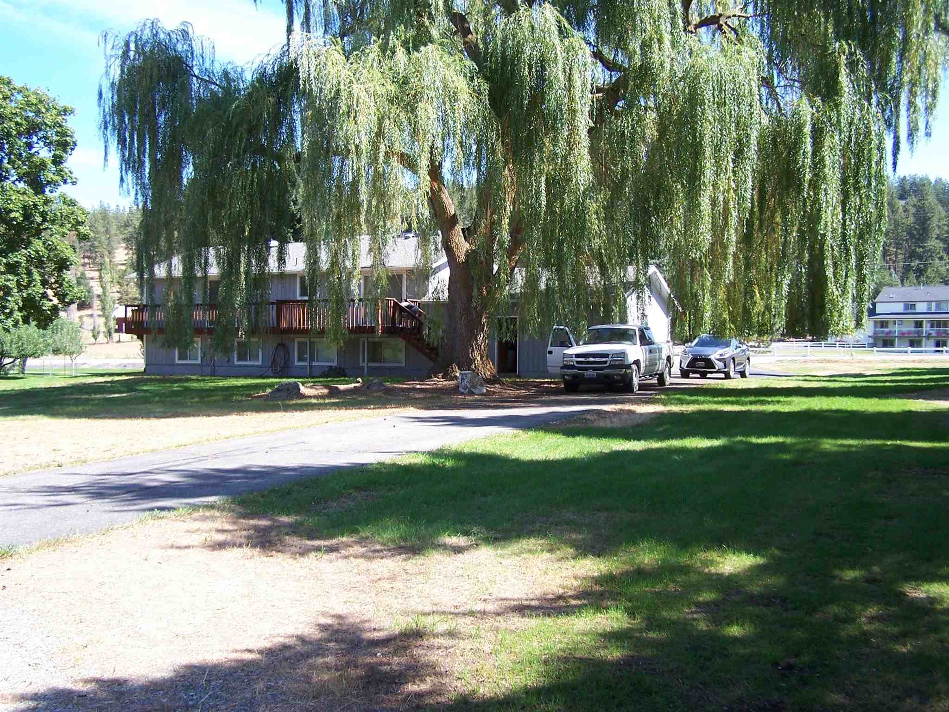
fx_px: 1042
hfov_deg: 49.0
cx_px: 474
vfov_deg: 37.7
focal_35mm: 38
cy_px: 356
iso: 80
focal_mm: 6.3
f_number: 2.8
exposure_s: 1/350
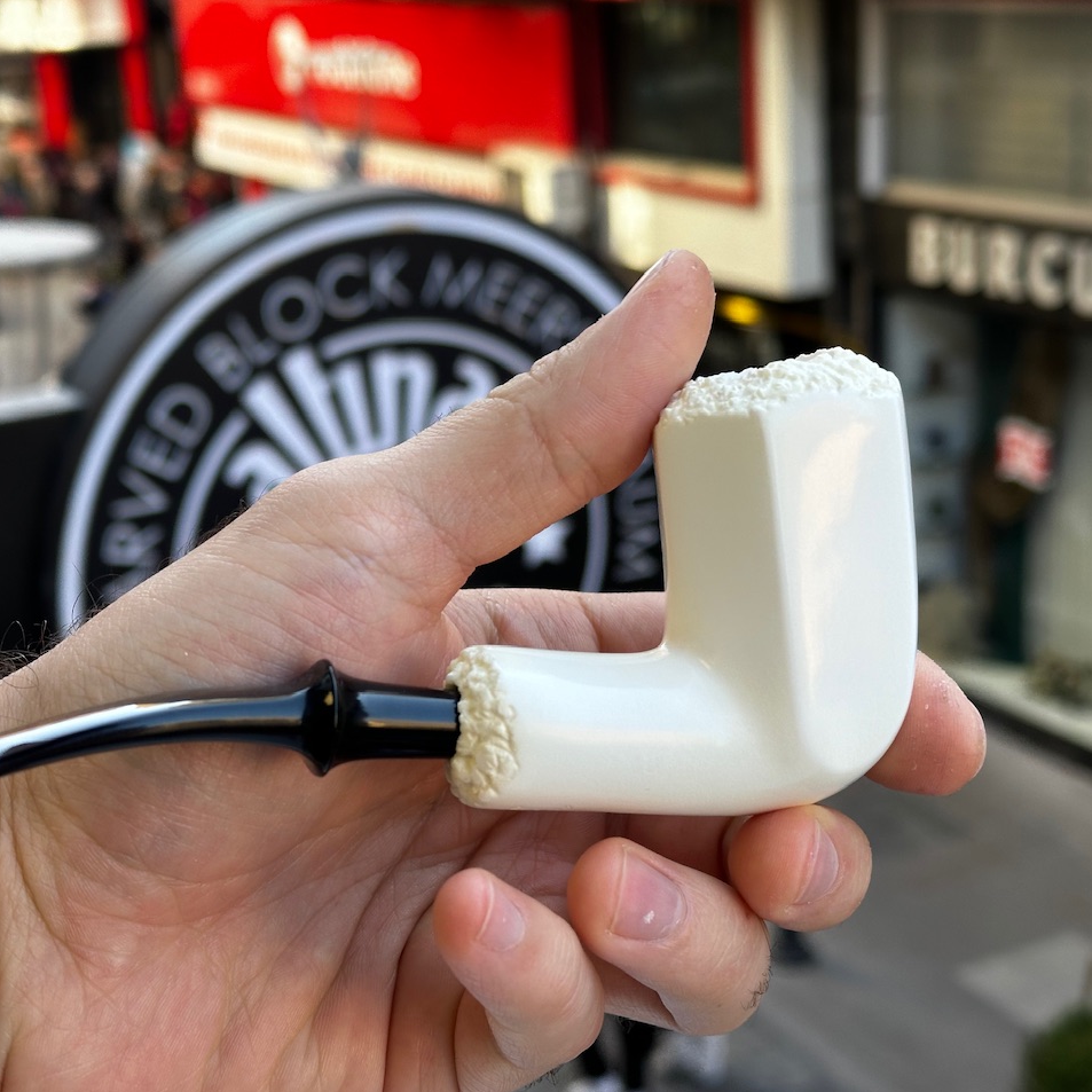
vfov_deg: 30.0
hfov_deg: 30.0
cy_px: 549
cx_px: 476
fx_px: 2034
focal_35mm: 57
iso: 64
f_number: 1.78
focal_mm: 6.86
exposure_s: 1/389
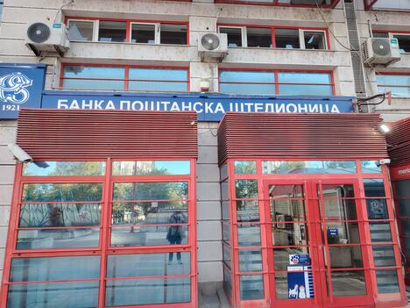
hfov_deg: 71.6
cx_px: 205
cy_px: 154
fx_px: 284
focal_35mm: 24
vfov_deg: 56.8
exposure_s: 1/100
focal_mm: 5.25
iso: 126
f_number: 1.75
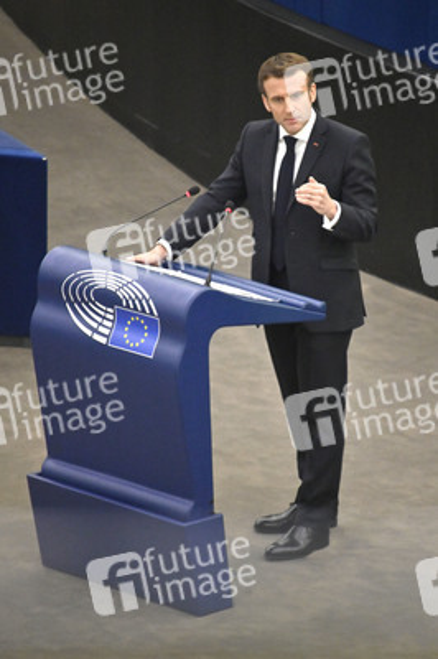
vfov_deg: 4.1
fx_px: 9140
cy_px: 330
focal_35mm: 500
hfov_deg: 2.7
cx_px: 219
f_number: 6.3
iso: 5000
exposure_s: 1/500
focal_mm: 500
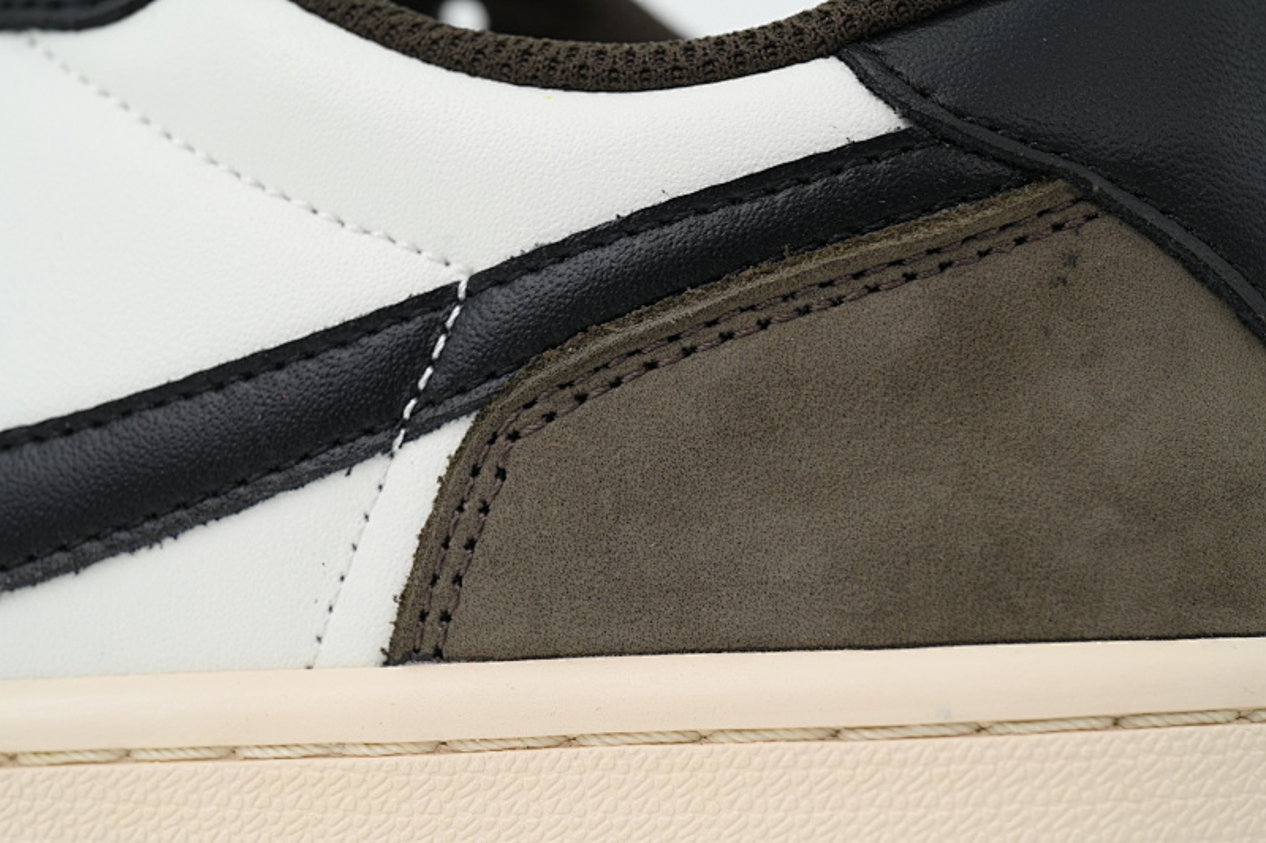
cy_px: 422
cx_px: 633
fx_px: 3621
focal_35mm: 103
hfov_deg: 19.8
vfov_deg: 13.3
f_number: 11
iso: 400
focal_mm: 103
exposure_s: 1/100
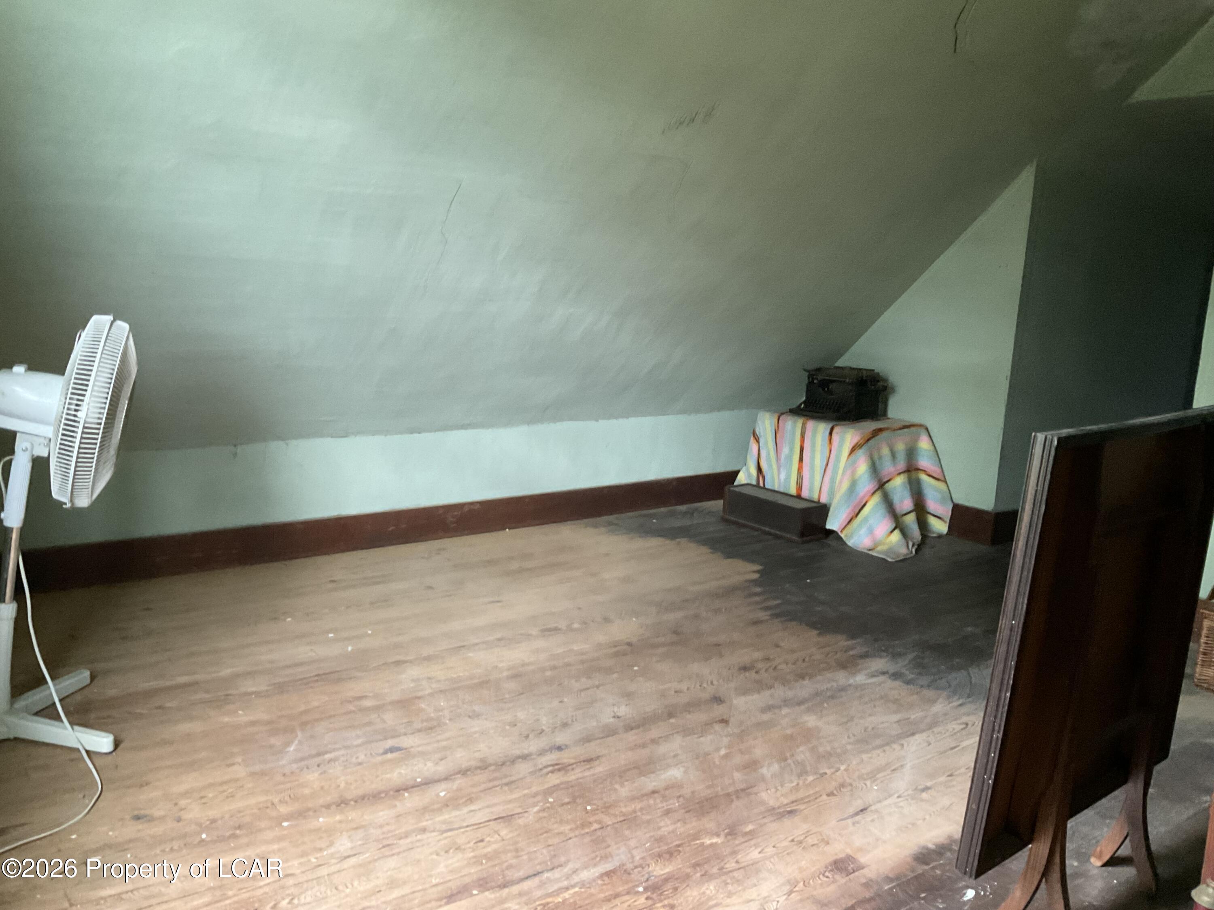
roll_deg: -2.2
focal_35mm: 29
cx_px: 607
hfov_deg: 61.7
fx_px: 1017
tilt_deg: -9.9
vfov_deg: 48.2
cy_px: 455
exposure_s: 1/60
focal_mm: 3
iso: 250
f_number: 1.8
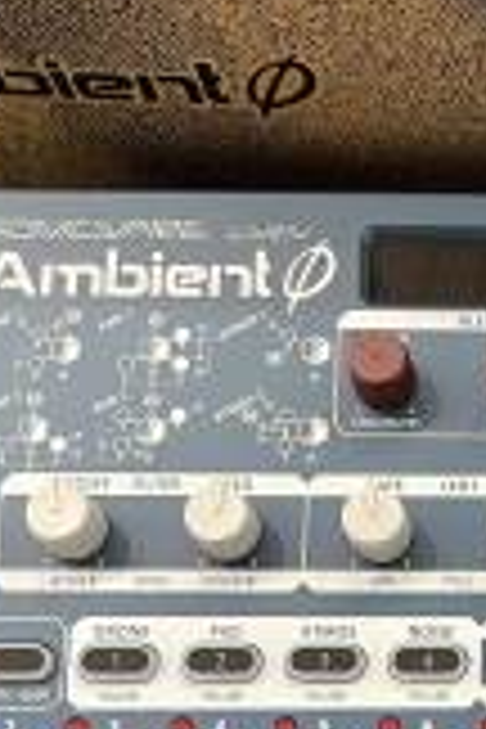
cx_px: 670
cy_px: 590
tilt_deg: -78.2
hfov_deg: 14.9
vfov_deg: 23.0
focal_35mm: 87
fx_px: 1762
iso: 320
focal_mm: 5.1
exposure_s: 1/60
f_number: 1.6
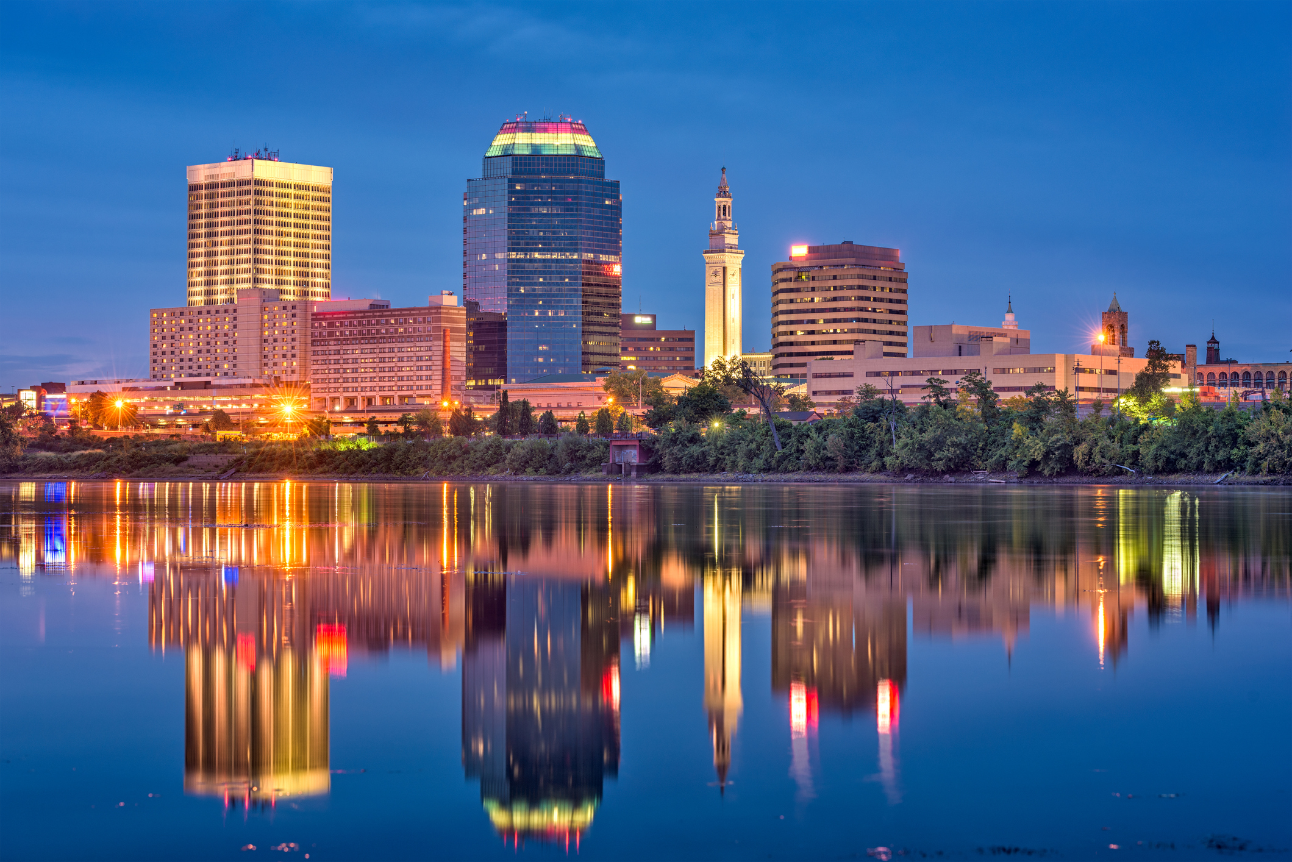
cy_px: 431
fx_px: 2944
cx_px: 646
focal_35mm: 82
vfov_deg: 16.7
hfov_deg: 24.8
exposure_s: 30
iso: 100
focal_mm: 82
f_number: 9
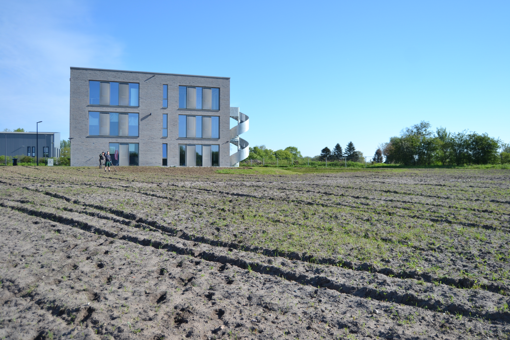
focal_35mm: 30
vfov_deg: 43.6
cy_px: 170
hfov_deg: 61.9
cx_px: 255
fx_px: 425
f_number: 3.5
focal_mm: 20
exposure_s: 1/640
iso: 100
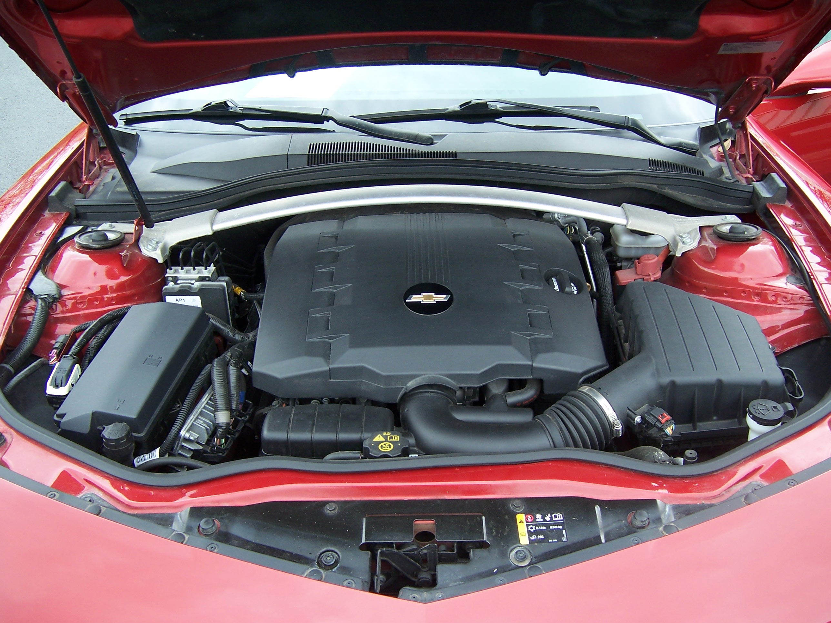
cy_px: 312
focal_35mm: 33
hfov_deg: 55.4
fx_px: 792
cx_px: 416
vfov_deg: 42.9
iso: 80
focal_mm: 5.5
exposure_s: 1/90
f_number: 3.4
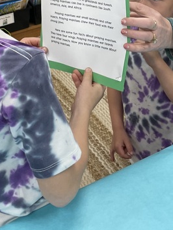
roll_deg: +2.5
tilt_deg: -27.7
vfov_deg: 24.2
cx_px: 99
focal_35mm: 75
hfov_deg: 19.6
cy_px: -29
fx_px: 500
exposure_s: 1/120
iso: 100
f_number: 1.6
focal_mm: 4.2
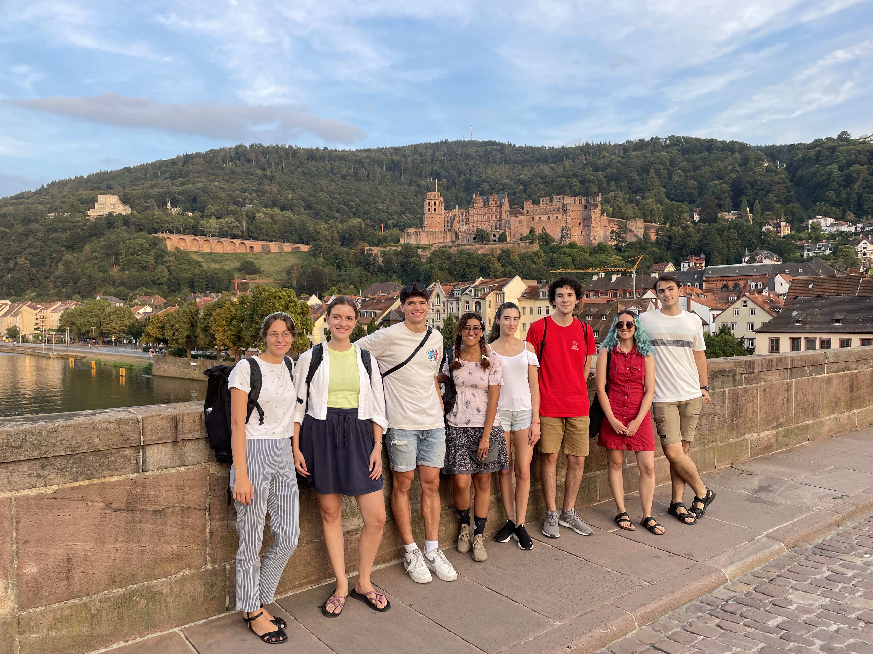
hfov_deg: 67.3
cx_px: 436
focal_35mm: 26
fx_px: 656
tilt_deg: -1.9
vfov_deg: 53.1
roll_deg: +0.4
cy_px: 327
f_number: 1.6
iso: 32
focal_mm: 4.2
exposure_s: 1/265
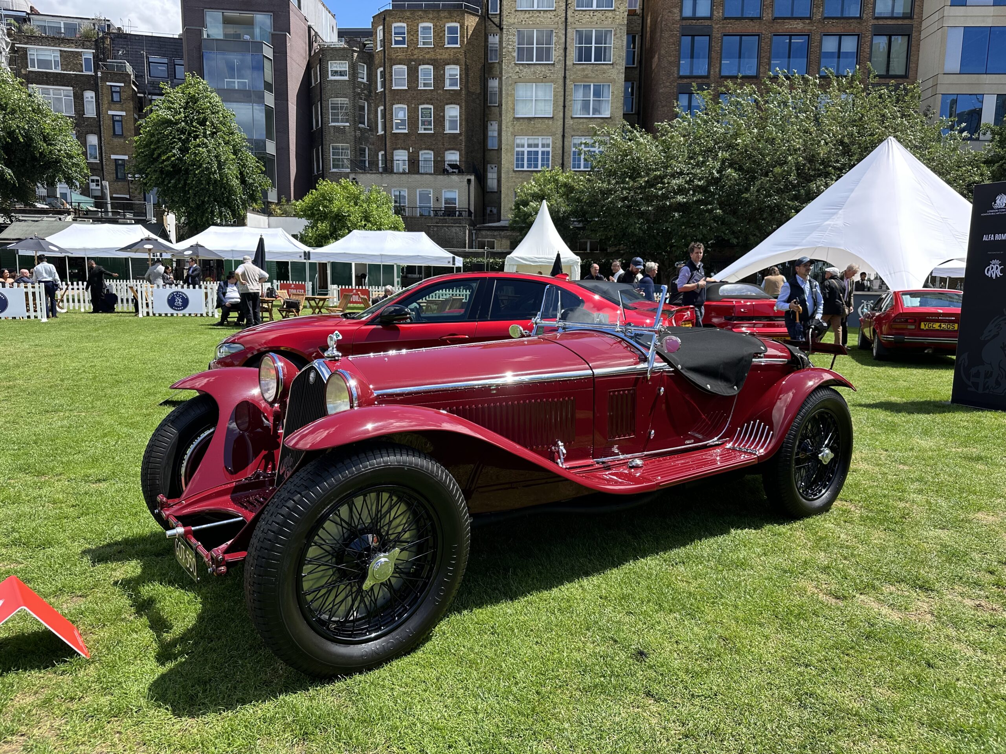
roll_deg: -1.4
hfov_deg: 71.6
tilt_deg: -8.6
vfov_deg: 56.8
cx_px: 503
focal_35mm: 24
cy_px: 377
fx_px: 697
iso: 80
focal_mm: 6.86
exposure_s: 1/1779
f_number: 1.78
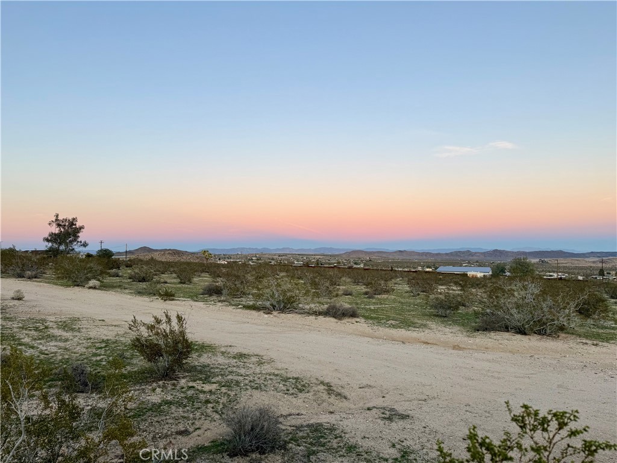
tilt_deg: +2.2
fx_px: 428
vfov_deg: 56.8
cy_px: 232
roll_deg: -0.3
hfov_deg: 71.6
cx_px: 308
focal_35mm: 24
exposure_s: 1/204
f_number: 1.78
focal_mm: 6.76
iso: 64
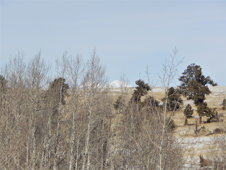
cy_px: 85
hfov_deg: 8.5
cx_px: 113
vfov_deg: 6.4
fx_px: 1515
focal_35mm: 232
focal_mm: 41.7
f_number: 5.6
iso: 125
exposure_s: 1/1500
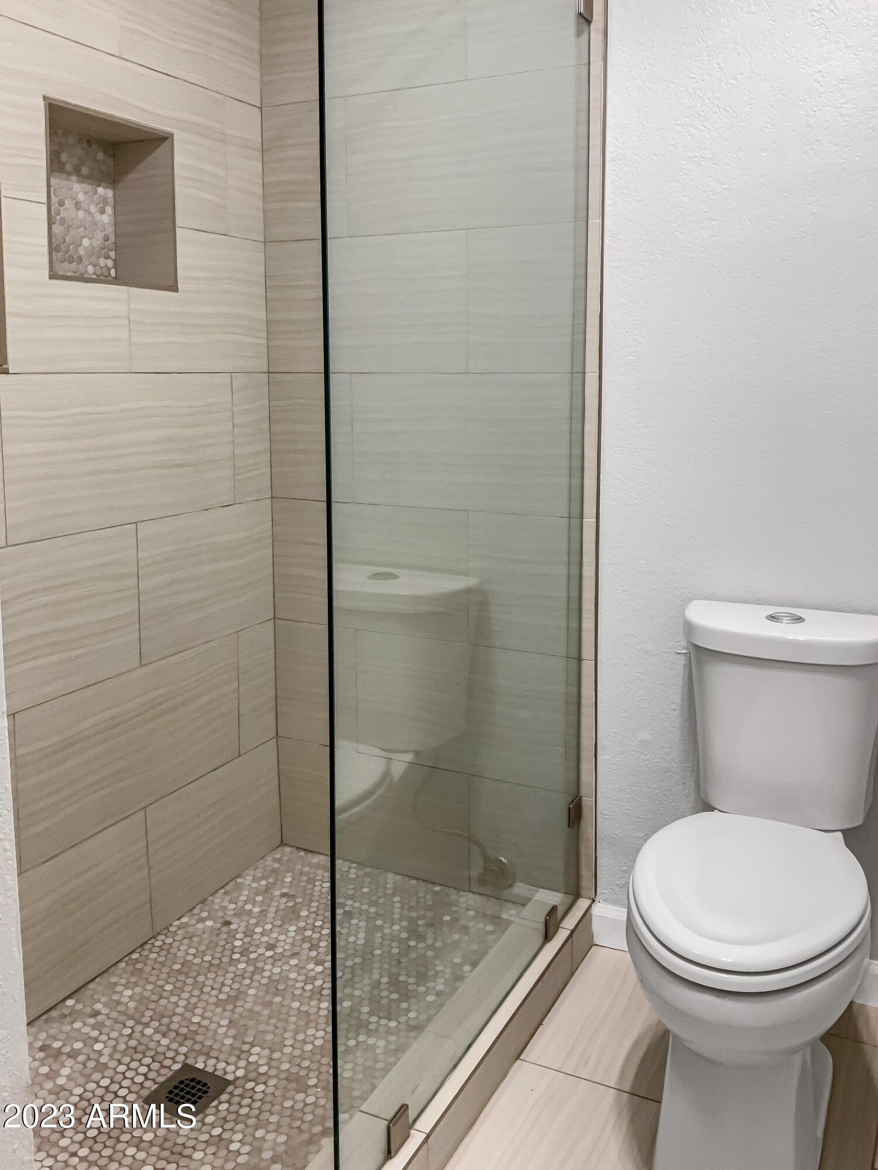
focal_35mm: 29
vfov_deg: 61.7
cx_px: 439
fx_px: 981
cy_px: 585
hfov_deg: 48.2
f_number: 1.8
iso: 80
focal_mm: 3
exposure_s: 1/60
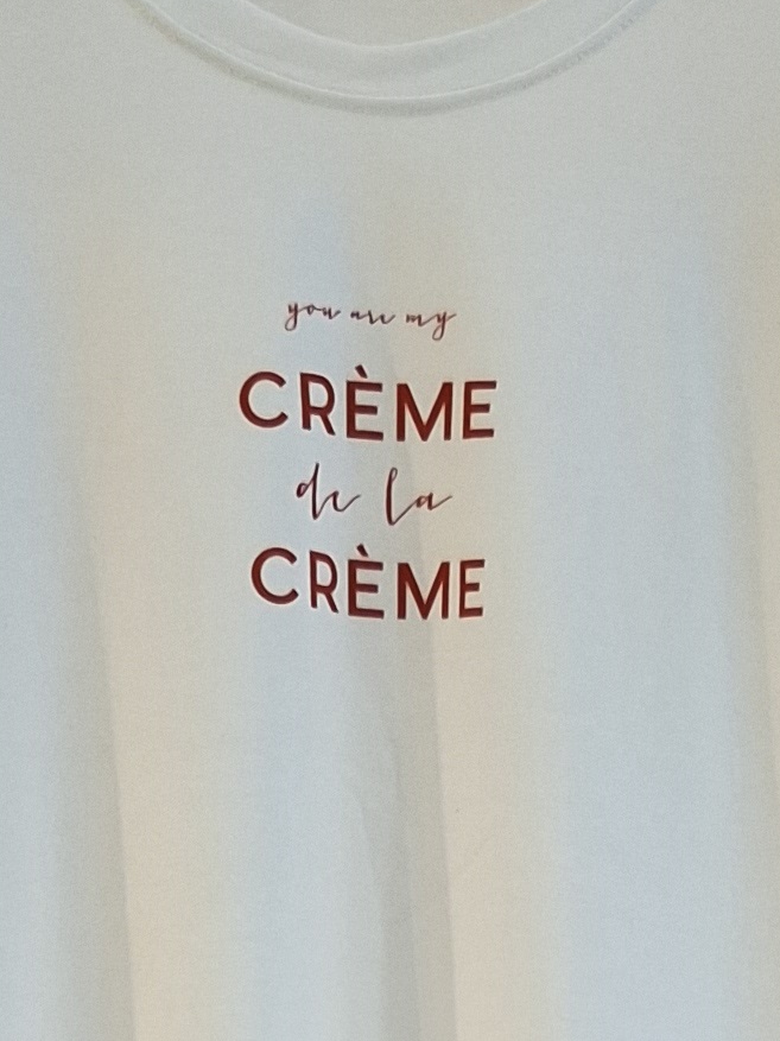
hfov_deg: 12.9
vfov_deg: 16.0
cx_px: 418
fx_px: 3458
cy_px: 1471
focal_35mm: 115
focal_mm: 5.23
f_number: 1.8
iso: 200
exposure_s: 1/120
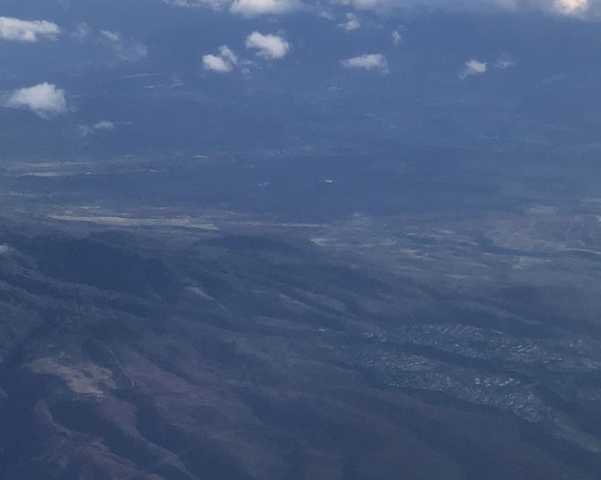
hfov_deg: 13.4
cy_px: 379
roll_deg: +1.9
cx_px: 355
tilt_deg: -9.6
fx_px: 2560
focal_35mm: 144
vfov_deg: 10.7
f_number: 2.4
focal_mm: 6
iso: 20
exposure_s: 1/813
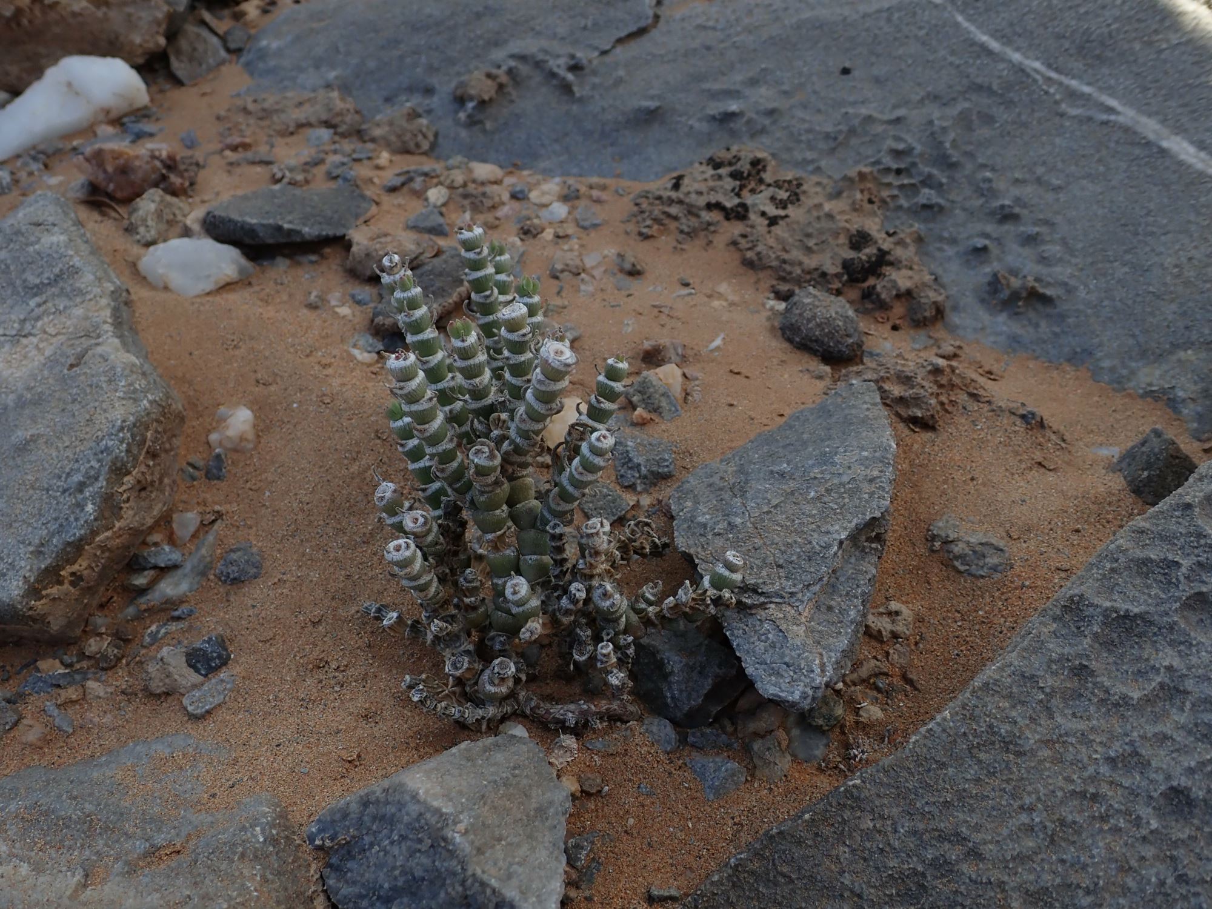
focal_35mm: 30
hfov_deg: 60.0
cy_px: 454
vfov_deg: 46.8
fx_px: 1050
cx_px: 606
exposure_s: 1/640
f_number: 3.2
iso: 100
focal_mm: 5.5
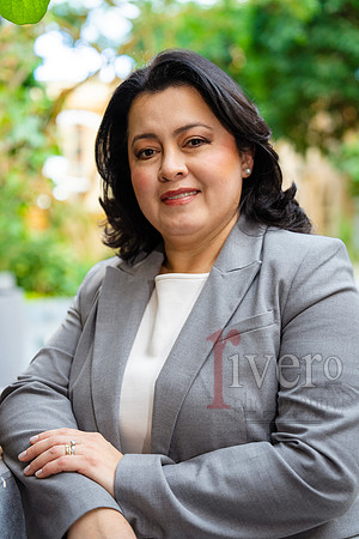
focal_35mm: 54
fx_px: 808
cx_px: 180
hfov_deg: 25.1
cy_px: 270
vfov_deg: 36.9
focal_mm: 54
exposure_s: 1/60
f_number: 2.8
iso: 160
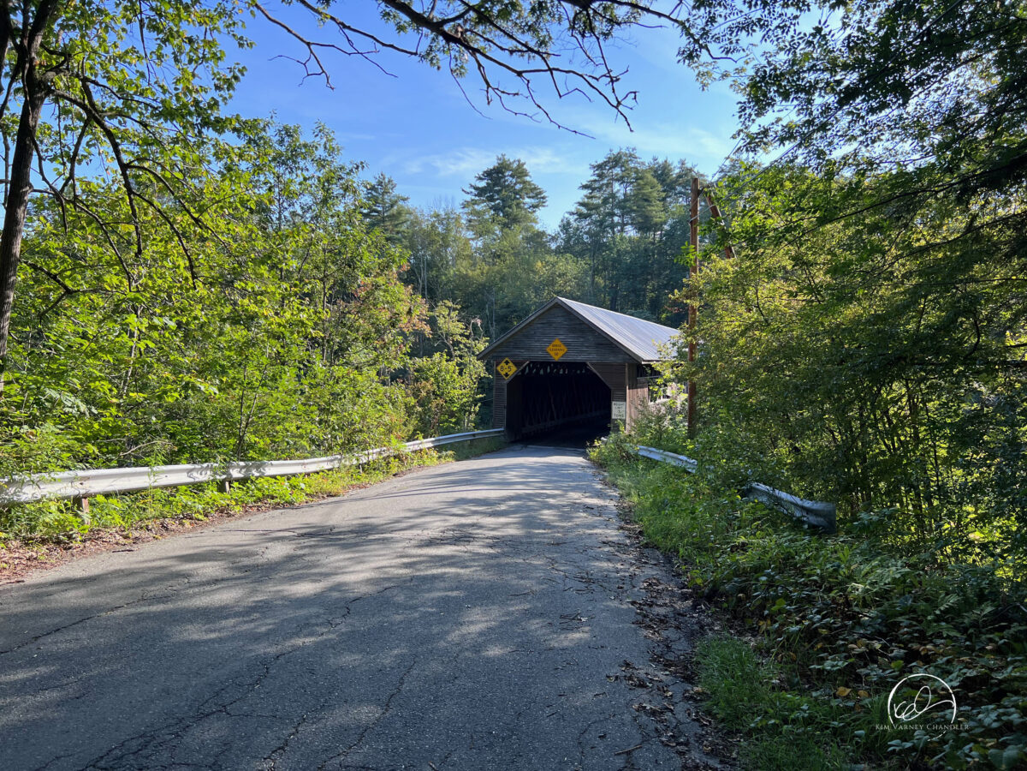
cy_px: 386
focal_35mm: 26
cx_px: 514
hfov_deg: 67.3
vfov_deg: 53.1
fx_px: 771
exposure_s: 1/924
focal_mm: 5.7
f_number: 1.5
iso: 50
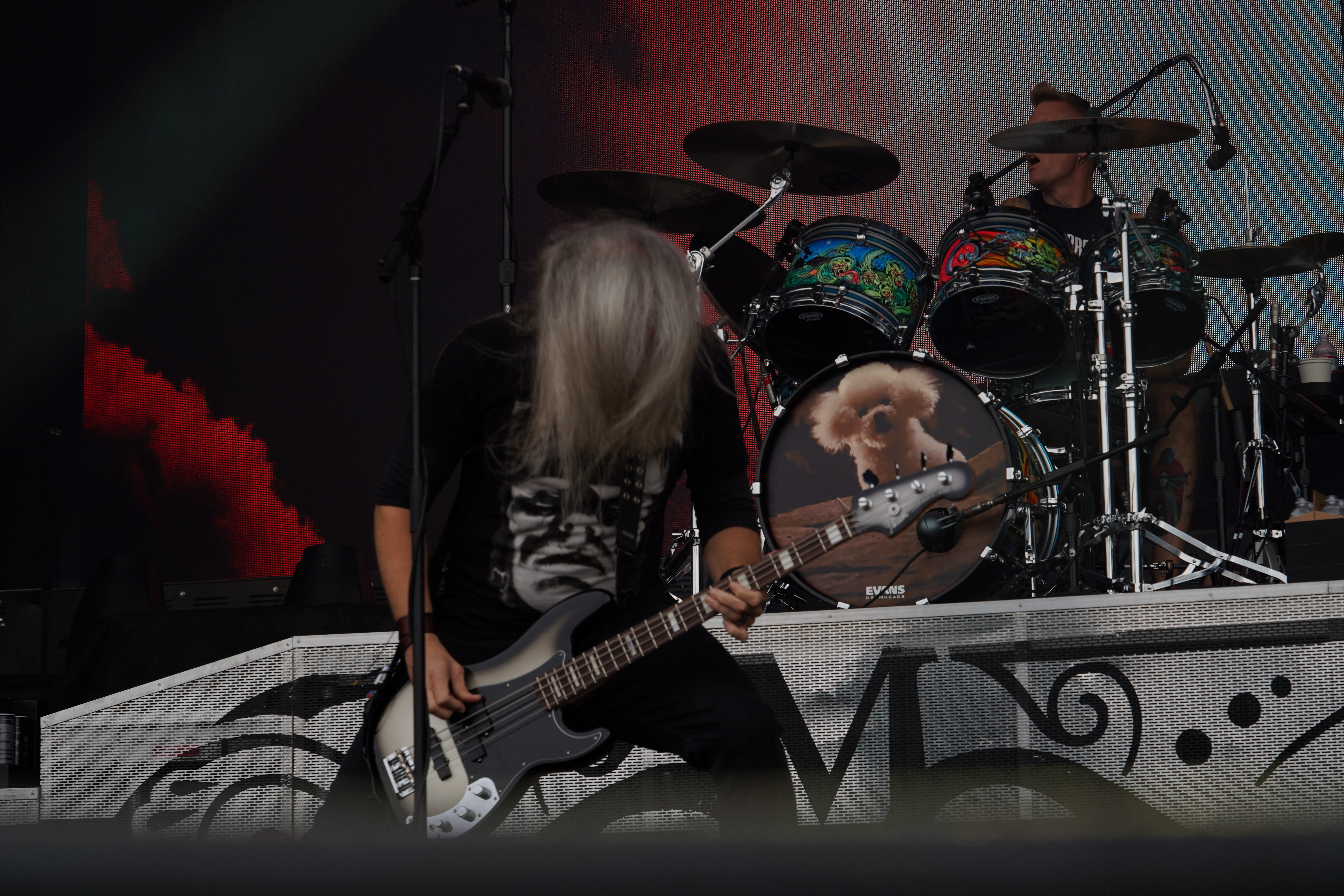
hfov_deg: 20.2
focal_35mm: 101
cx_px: 672
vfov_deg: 13.6
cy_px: 448
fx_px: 3770
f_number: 8
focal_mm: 101
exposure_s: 1/250
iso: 100
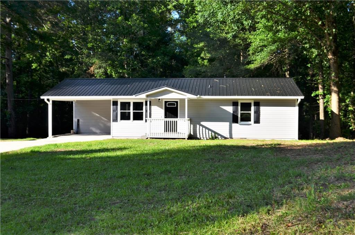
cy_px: 118
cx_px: 178
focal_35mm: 42
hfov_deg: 46.5
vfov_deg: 31.7
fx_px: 413
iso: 160
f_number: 8
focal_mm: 28
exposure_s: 1/250
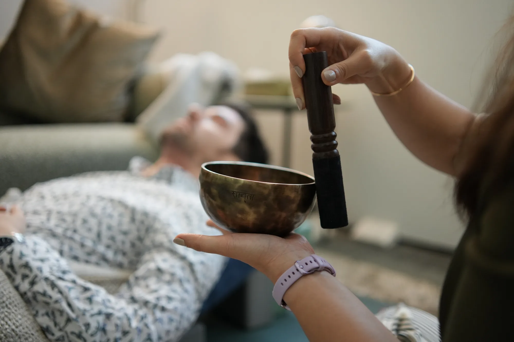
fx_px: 500
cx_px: 257
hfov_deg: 54.4
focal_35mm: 35
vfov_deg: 37.8
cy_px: 171
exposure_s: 1/200
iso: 2500
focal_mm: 35
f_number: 1.8
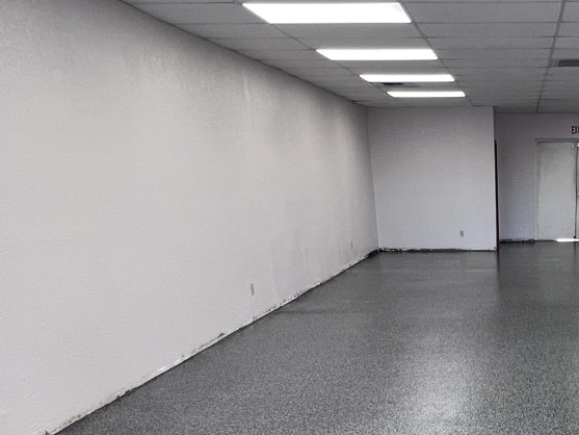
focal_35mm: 35
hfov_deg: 46.9
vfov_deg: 36.8
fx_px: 586
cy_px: 428
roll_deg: +0.5
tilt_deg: -22.2
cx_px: 531
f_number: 1.8
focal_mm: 1.57
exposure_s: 1/120
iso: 100
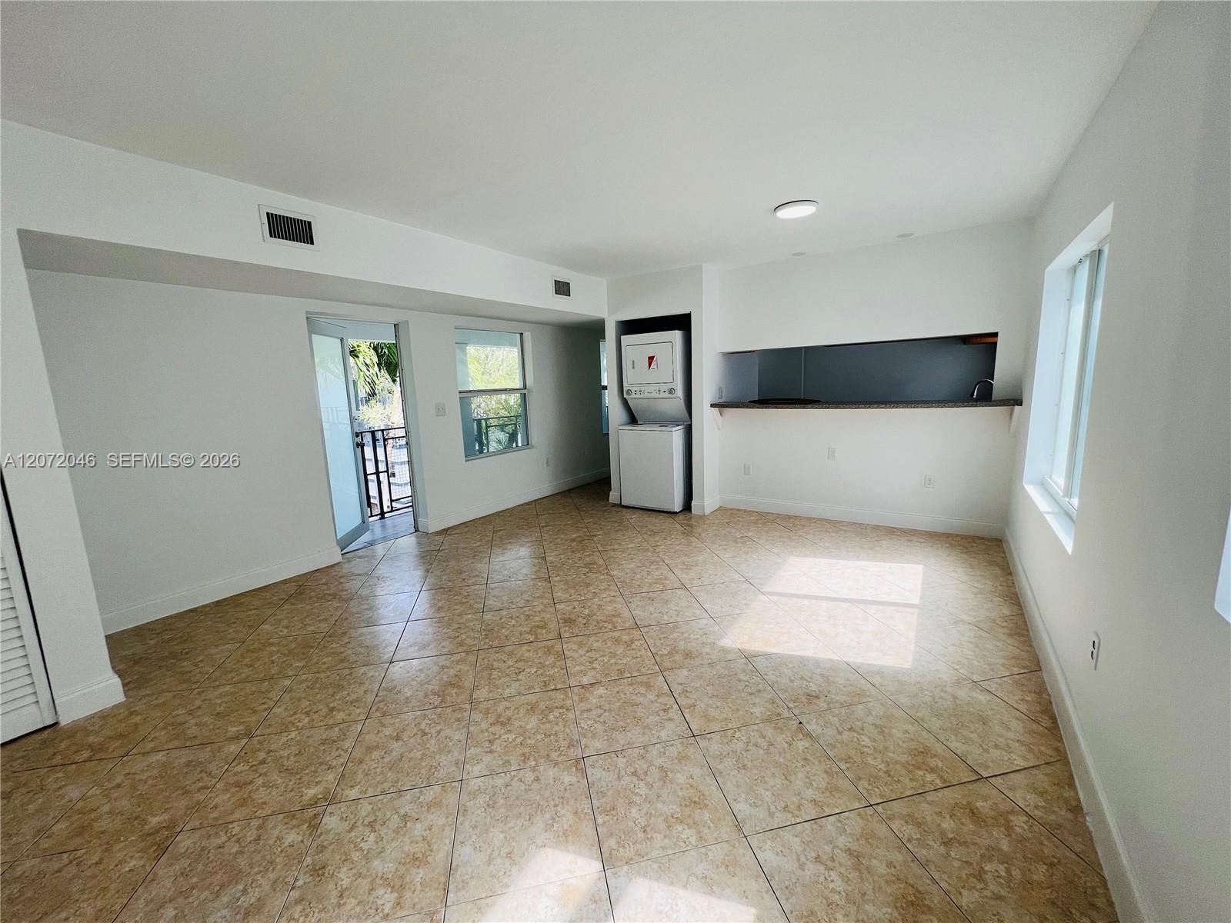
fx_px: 462
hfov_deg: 106.2
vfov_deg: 89.9
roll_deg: +2.2
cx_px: 616
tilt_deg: -9.5
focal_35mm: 13
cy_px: 462
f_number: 1.8
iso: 32
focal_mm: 1.57
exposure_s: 1/263
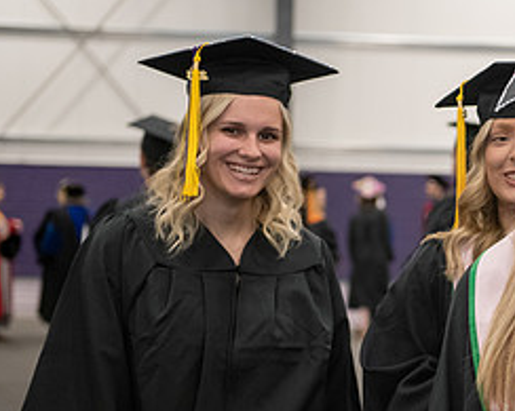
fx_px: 2042
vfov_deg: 11.5
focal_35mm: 134
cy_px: 235
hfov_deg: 14.0
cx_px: 585
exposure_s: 1/160
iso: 2500
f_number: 3.5
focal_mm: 60
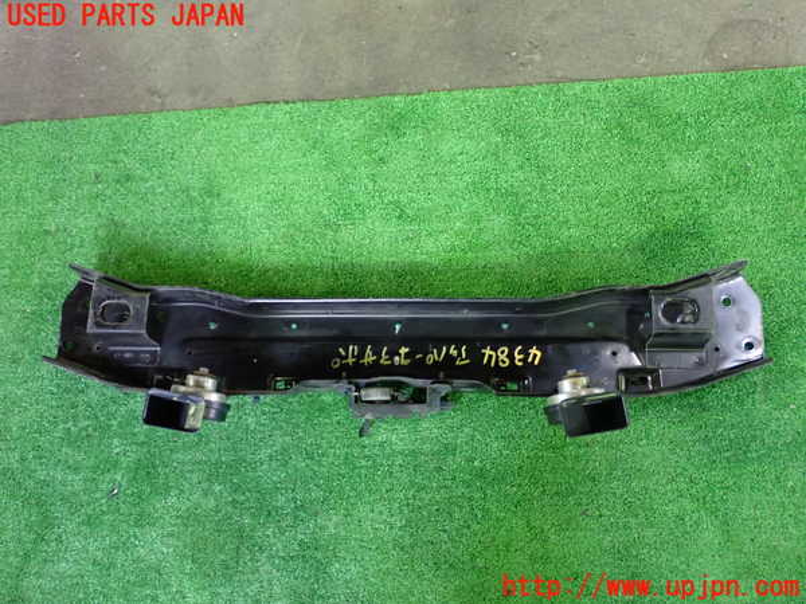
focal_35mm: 44
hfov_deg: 42.9
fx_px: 1024
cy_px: 302
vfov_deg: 32.9
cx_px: 403
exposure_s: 1/20
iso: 800
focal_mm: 7.84
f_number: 2.9
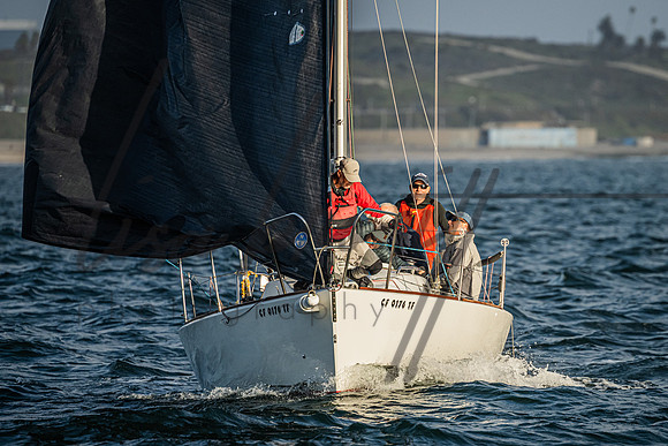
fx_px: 10057
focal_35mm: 542
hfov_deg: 3.8
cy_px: 211
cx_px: 396
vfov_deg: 2.5
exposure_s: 1/3200
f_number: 5.6
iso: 640
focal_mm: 400
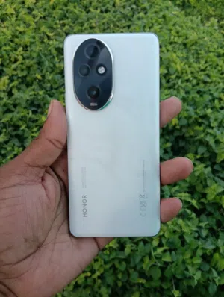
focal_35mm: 27
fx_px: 232
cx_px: 112
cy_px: 148
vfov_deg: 65.2
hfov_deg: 51.5
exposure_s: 1/50
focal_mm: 3.98
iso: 250
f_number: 1.8
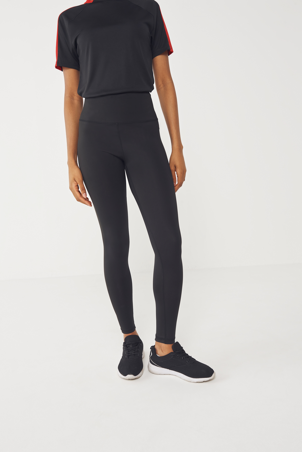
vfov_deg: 55.8
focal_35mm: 34
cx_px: 151
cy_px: 226
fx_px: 428
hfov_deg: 38.9
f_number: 8
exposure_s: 1/200
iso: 320
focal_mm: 34
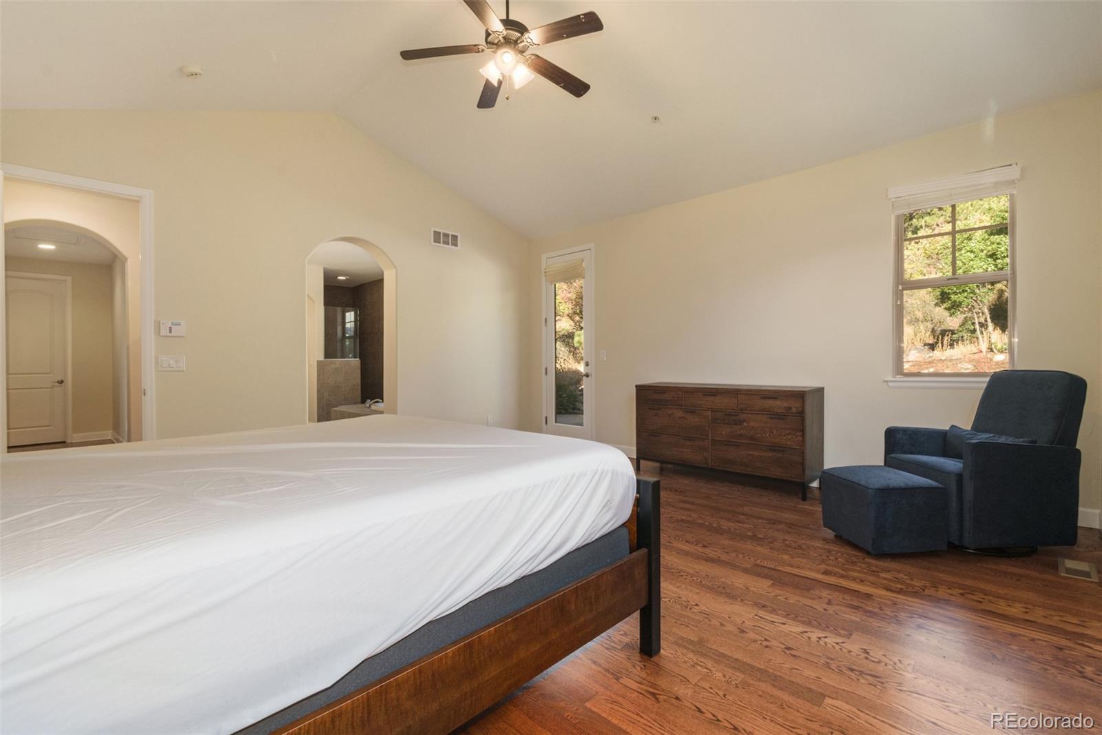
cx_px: 551
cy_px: 368
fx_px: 459
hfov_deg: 100.4
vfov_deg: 77.3
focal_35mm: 15
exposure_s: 1/6
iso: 1000
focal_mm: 10
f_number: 13
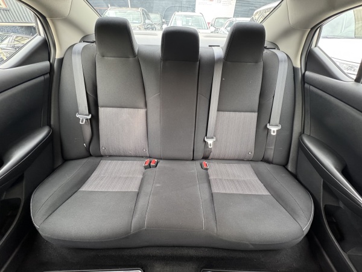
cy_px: 136
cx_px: 181
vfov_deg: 85.7
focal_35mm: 14
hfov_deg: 102.1
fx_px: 146
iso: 320
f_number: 2.2
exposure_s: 1/60
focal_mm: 2.22
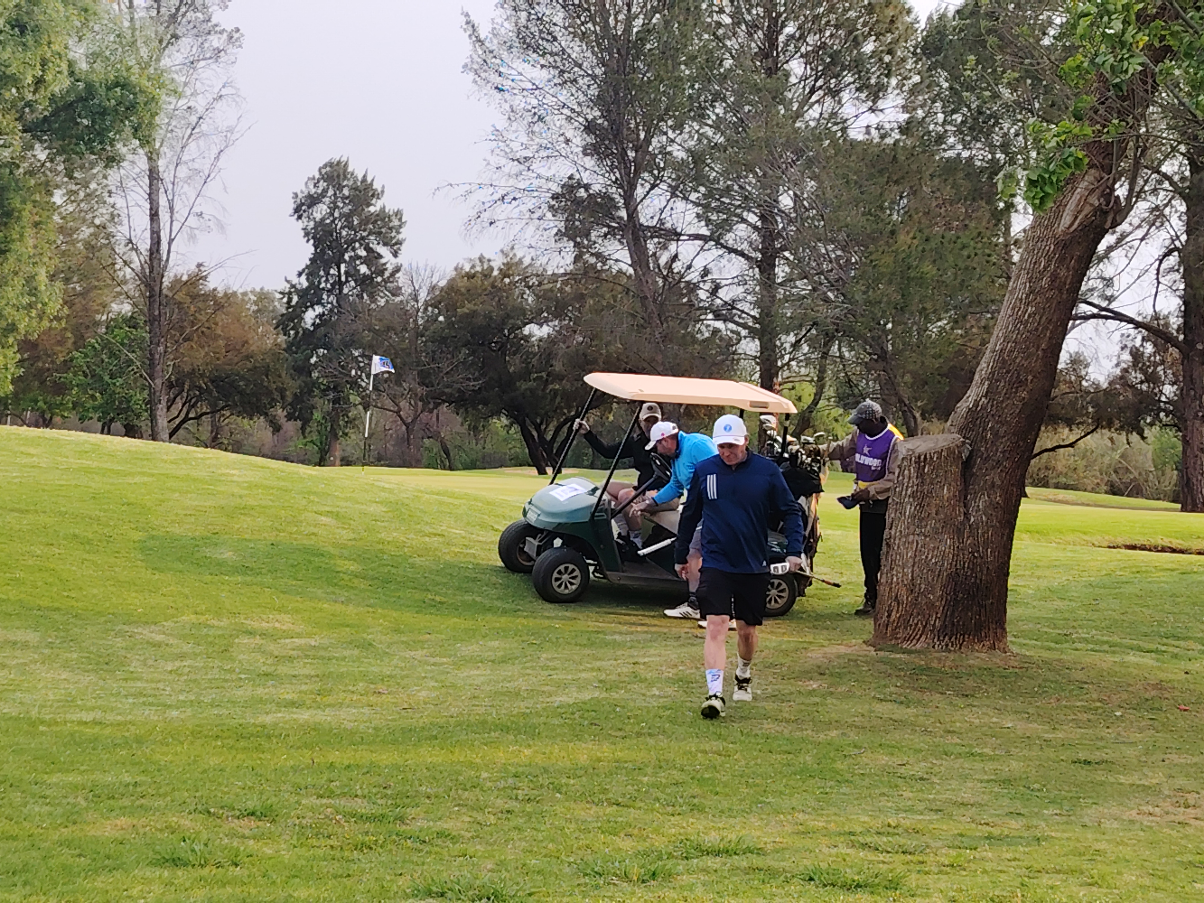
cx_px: 602
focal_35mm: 72
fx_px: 2504
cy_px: 452
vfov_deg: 20.4
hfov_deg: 27.0
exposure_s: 1/248
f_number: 1.75
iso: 50
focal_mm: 5.25
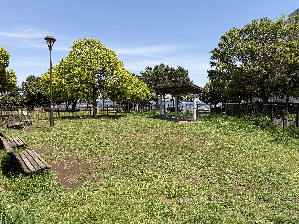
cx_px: 150
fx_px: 207
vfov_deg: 56.8
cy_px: 112
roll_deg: +0.0
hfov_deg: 71.6
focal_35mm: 24
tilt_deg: -2.9
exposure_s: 1/3953
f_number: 1.78
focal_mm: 6.76
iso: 80
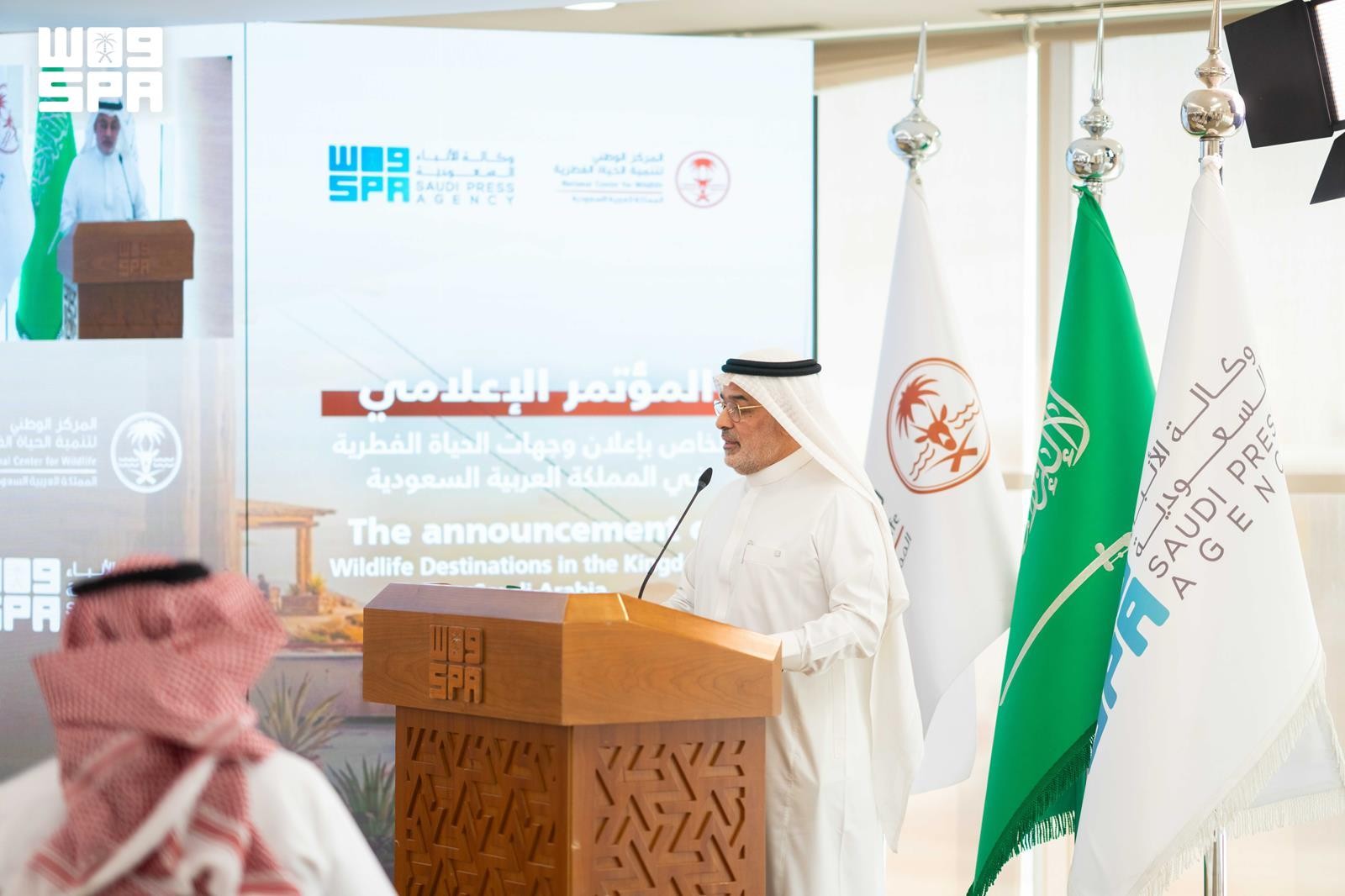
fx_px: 3175
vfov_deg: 16.1
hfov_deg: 23.9
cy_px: 448
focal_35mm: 85
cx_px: 672
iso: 640
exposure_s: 1/160
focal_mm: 85
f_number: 1.4
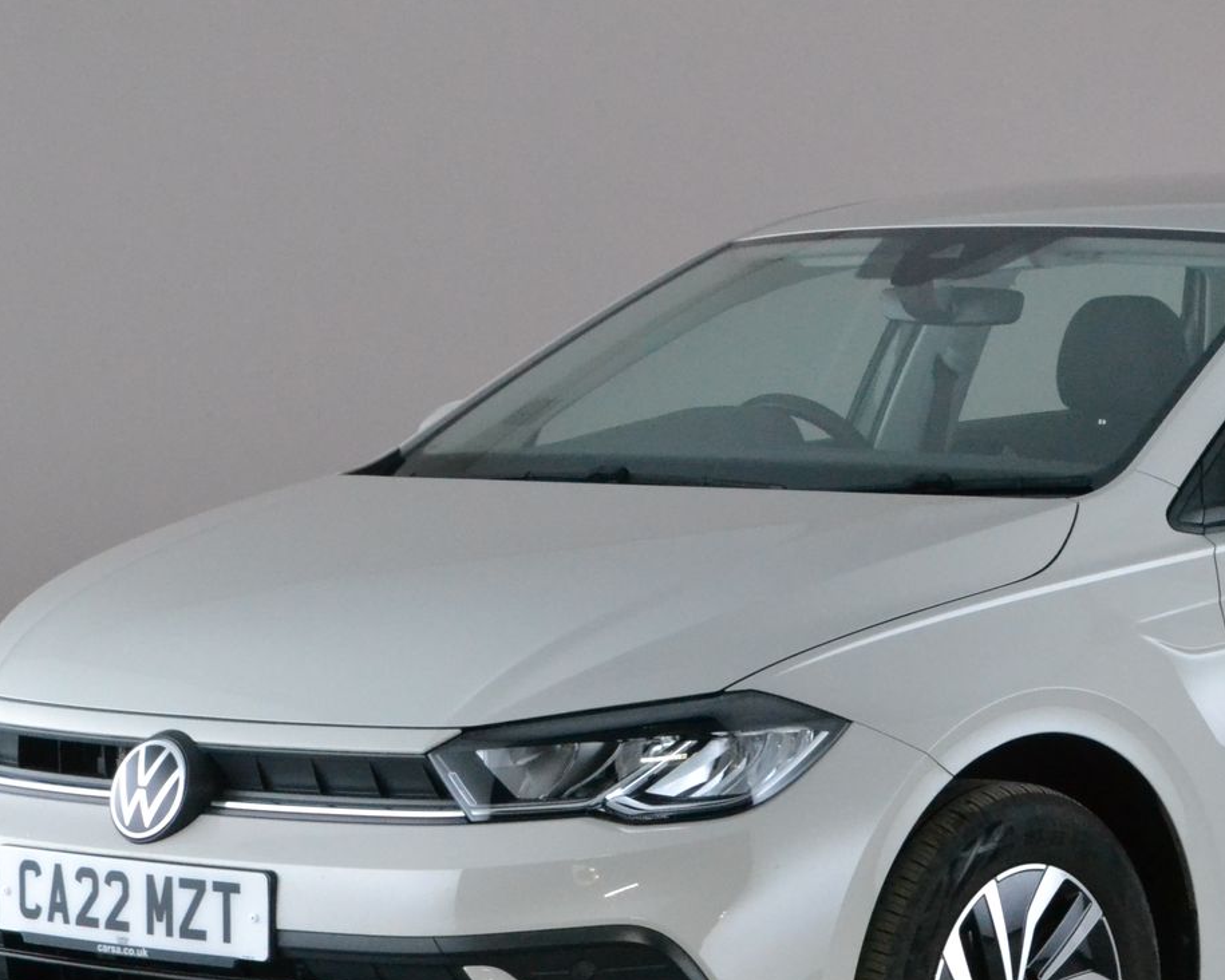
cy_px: 583
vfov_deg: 10.6
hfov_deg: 13.2
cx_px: 1023
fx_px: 5257
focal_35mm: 145
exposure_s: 1/50
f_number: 11
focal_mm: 46
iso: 3200
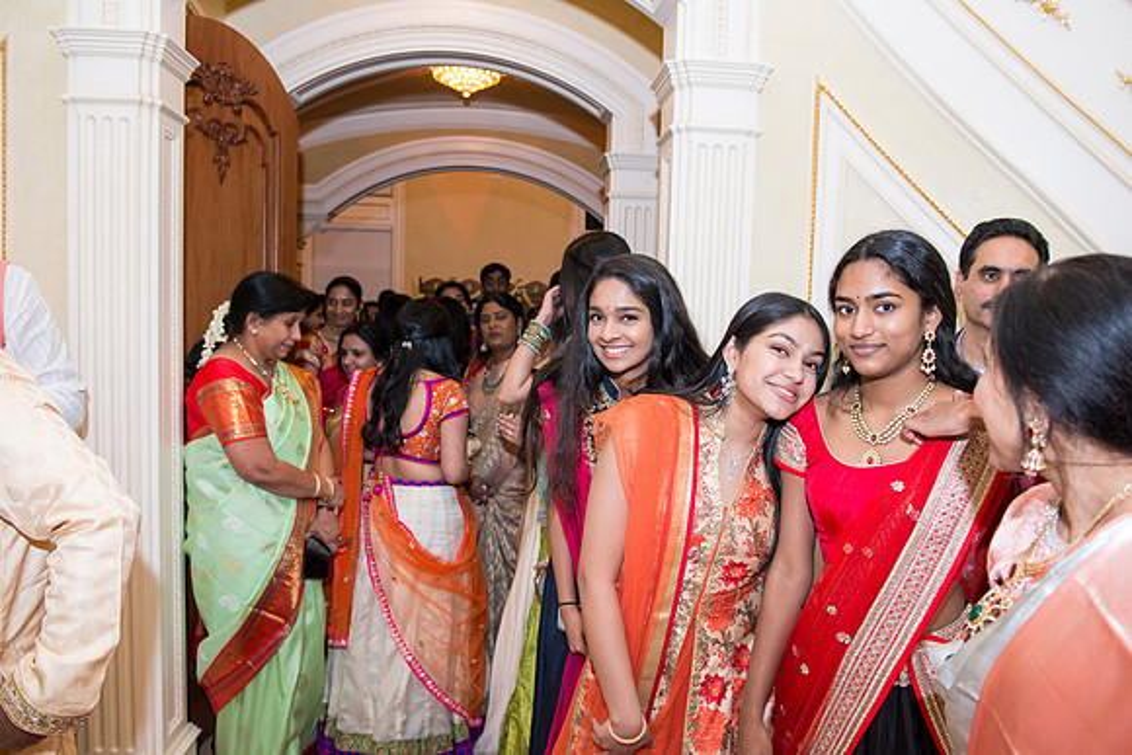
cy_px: 378
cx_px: 566
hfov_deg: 67.4
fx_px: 849
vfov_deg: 48.0
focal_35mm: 27
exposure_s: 1/125
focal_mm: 27
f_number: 4.5
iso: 1250
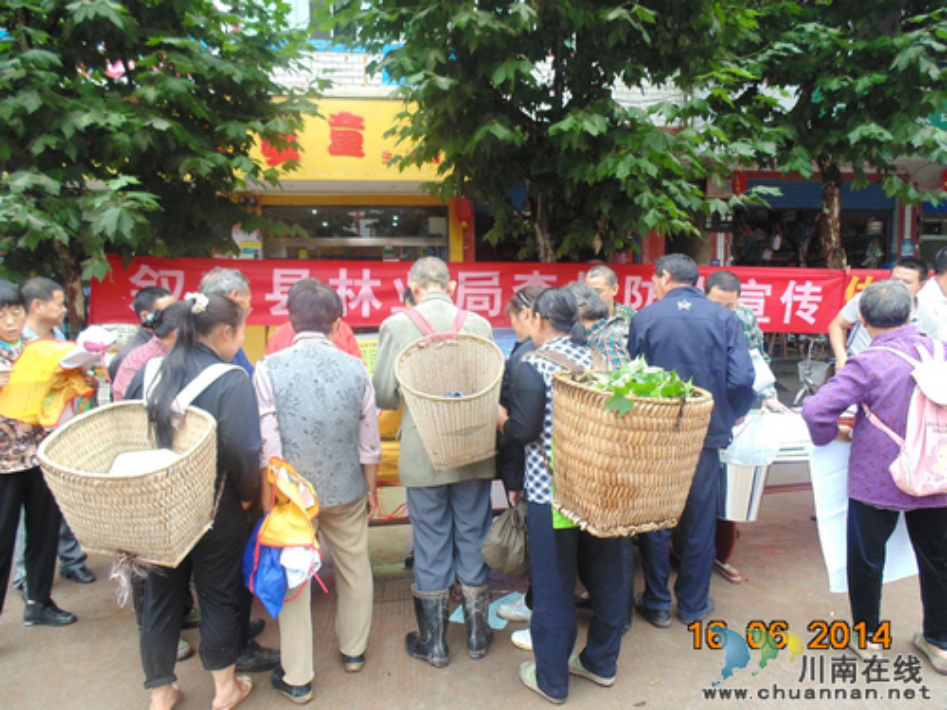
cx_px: 474
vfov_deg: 61.1
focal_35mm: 22
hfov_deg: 76.4
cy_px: 355
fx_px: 602
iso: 80
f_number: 3.1
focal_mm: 4
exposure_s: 1/80
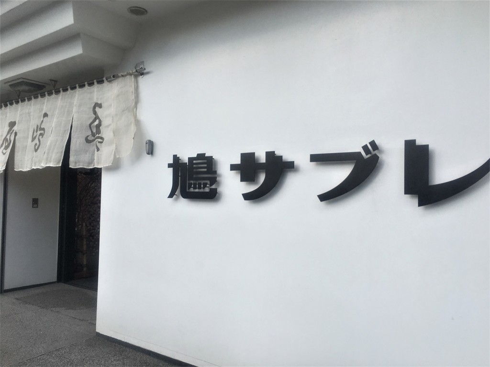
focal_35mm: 29
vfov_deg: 48.2
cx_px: 245
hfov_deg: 61.7
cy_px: 184
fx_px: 411
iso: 25
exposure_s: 1/686
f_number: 2.2
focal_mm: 4.15
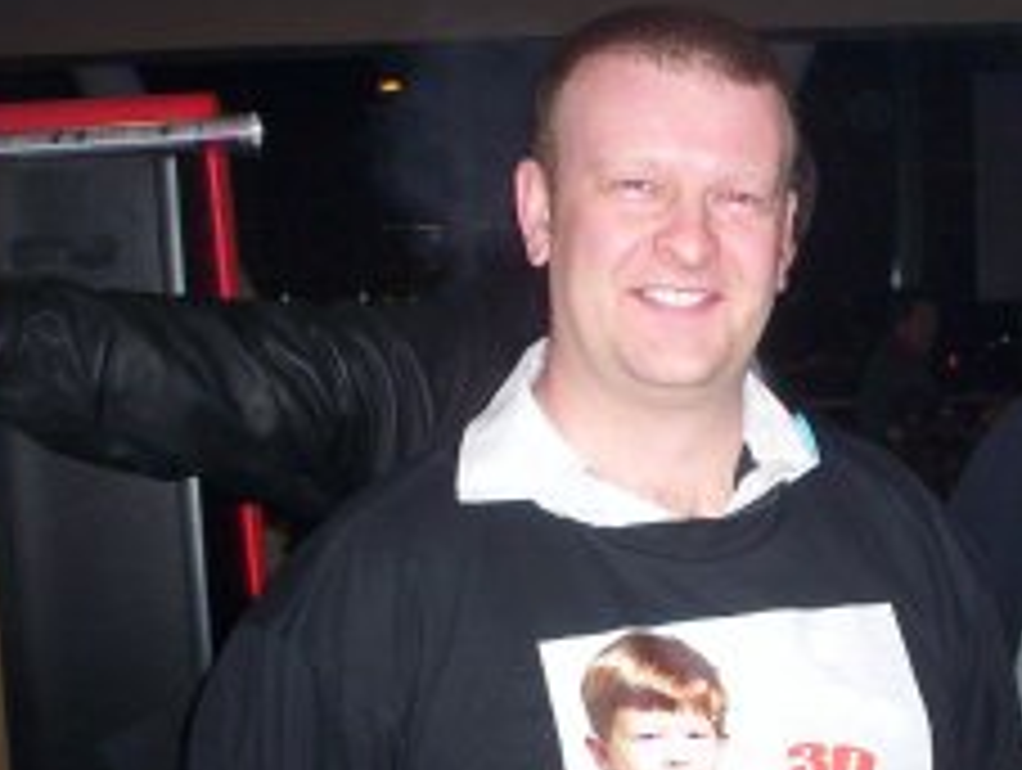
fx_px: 1981
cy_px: 554
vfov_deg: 21.8
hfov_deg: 28.5
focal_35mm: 67
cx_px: 779
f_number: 4.5
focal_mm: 4.99
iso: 140
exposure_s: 1/60
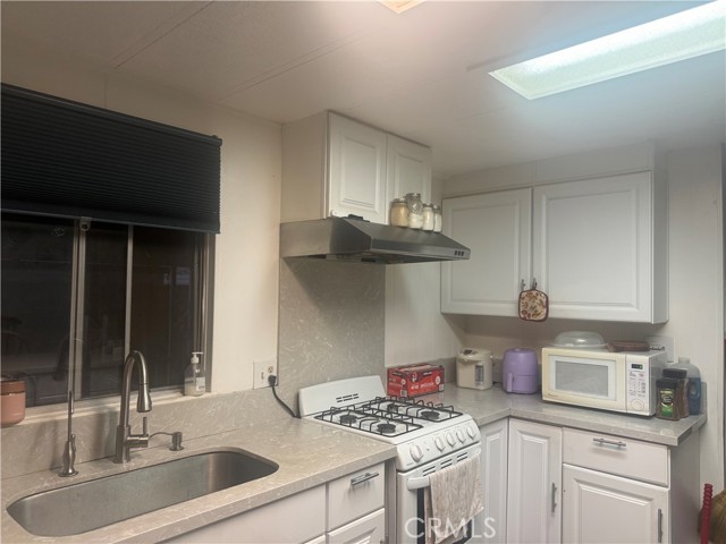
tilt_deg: +1.2
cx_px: 363
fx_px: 503
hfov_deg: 71.6
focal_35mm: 24
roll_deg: -1.3
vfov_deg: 56.8
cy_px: 272
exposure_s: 1/60
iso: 160
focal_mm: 6.76
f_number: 1.78
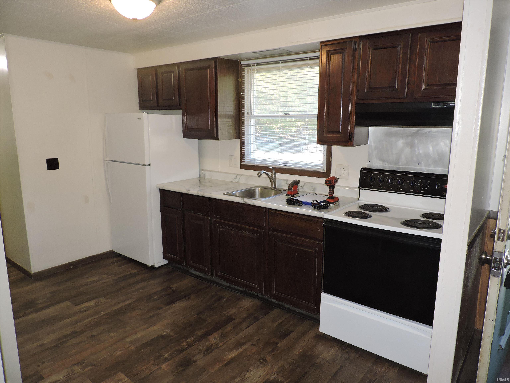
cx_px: 255
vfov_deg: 56.8
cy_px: 192
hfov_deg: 71.6
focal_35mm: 24
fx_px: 354
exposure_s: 1/30
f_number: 3
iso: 200
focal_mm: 4.3
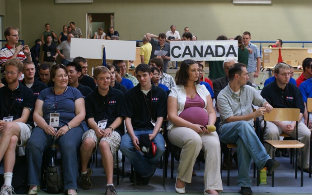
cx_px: 157
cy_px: 93
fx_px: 527
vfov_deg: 21.0
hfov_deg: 33.0
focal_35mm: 62
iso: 200
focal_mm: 40
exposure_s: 1/15
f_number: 5.6
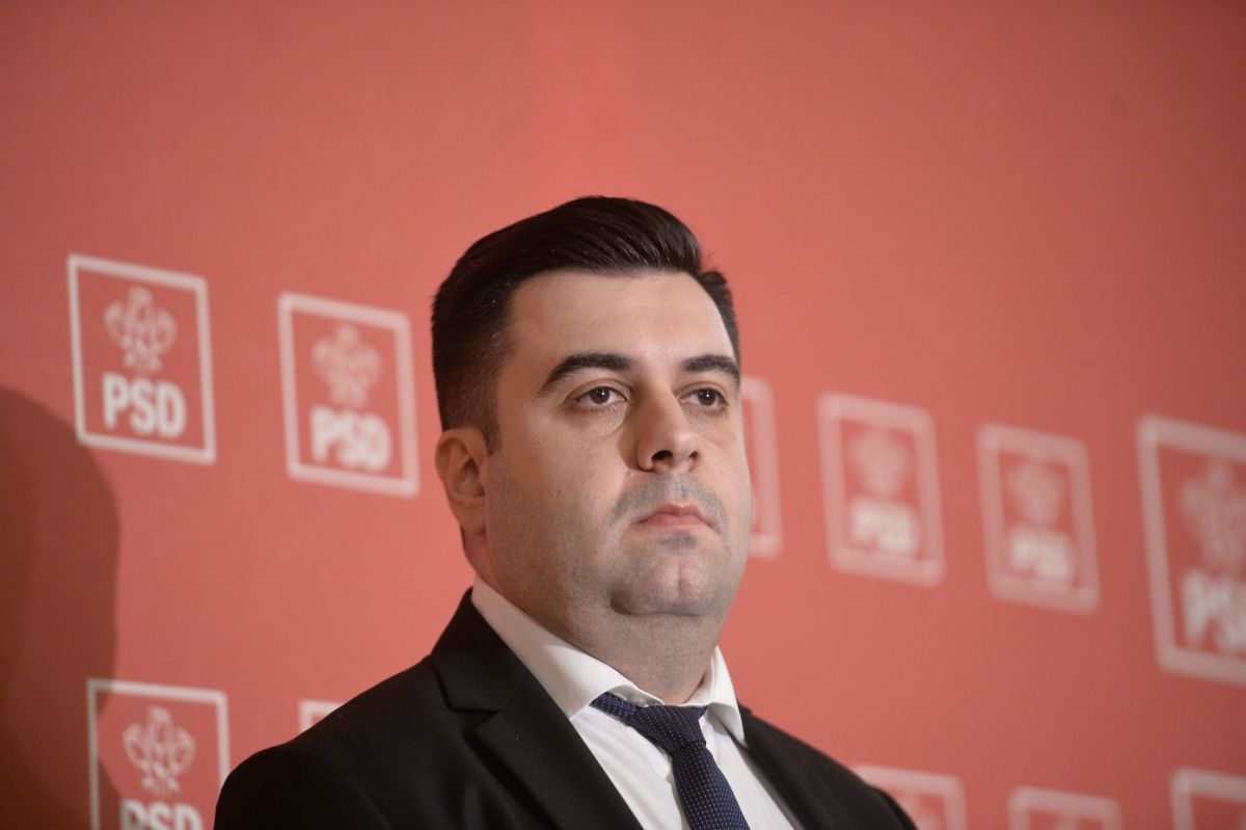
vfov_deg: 6.9
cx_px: 623
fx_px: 6919
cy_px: 415
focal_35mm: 200
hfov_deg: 10.3
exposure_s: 1/100
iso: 4000
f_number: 2.8
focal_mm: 200
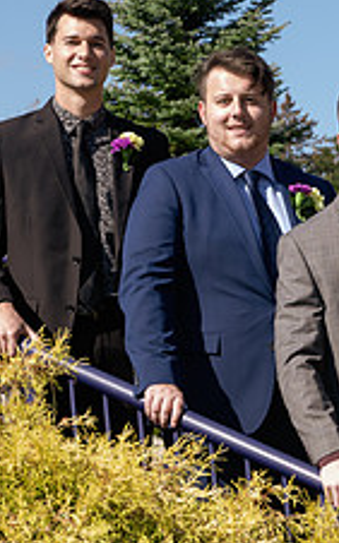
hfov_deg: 8.5
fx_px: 2250
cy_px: 393
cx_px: 423
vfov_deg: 13.7
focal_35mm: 152
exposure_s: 1/200
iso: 200
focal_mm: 58
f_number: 8
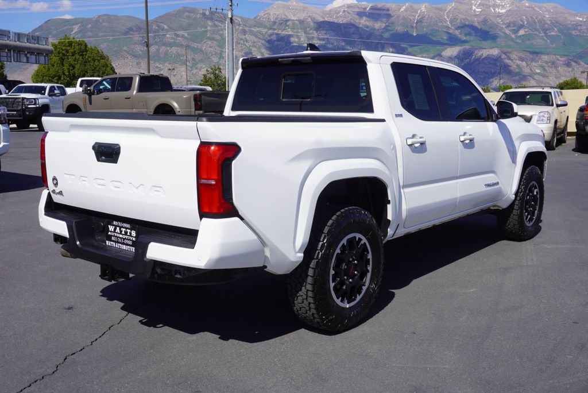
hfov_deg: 53.1
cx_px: 294
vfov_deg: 36.9
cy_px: 196
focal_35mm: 36
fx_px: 588
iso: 100
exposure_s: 1/250
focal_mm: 24
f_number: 11
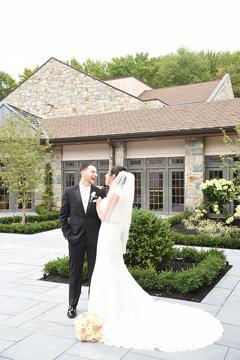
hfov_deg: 35.1
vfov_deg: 50.7
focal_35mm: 38
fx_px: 380
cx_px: 120
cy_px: 180
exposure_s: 1/200
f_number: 9
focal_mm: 38
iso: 1000
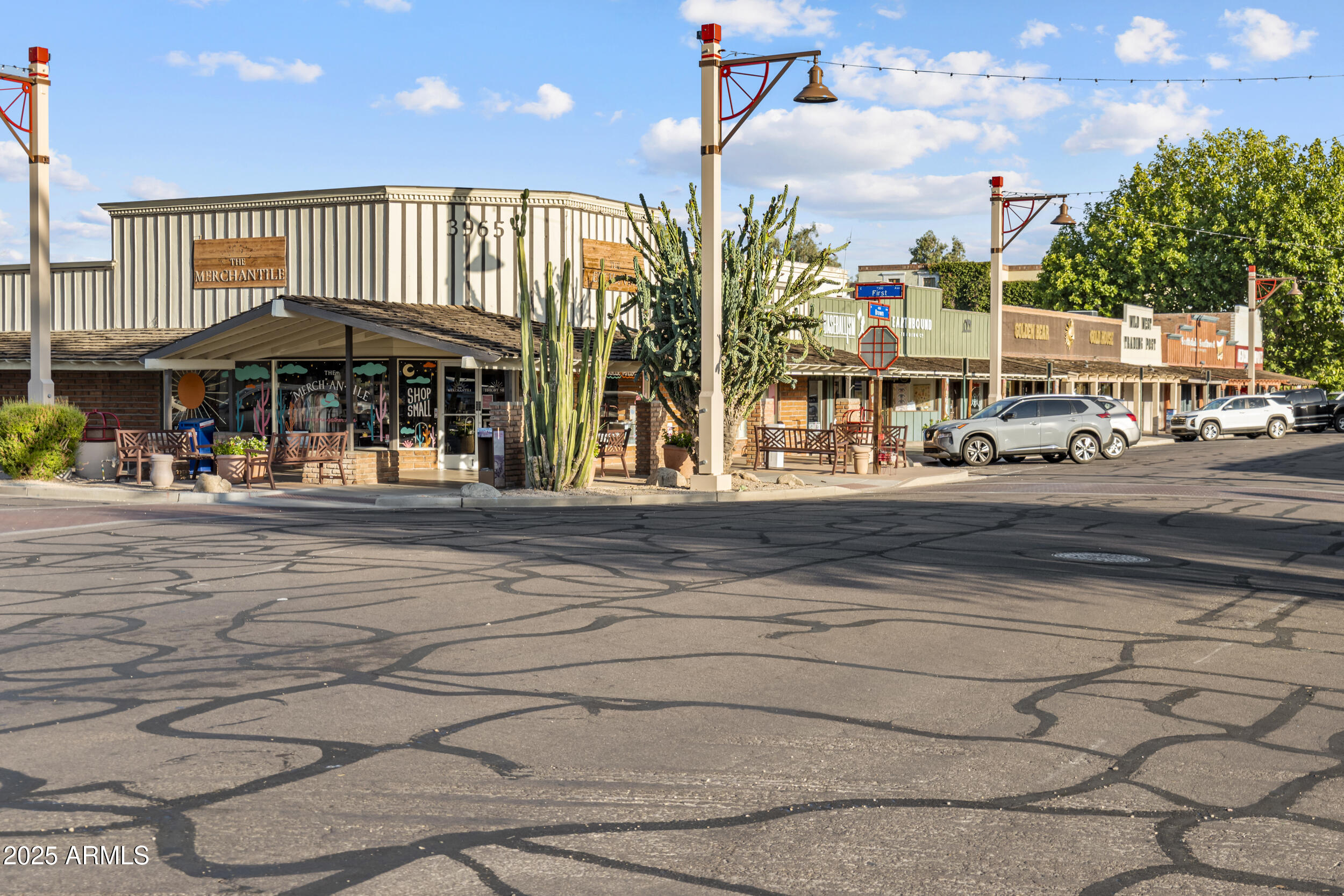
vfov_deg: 28.7
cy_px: 448
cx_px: 672
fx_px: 1755
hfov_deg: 41.9
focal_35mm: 47
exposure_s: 1/80
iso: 100
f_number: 5.1
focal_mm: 47
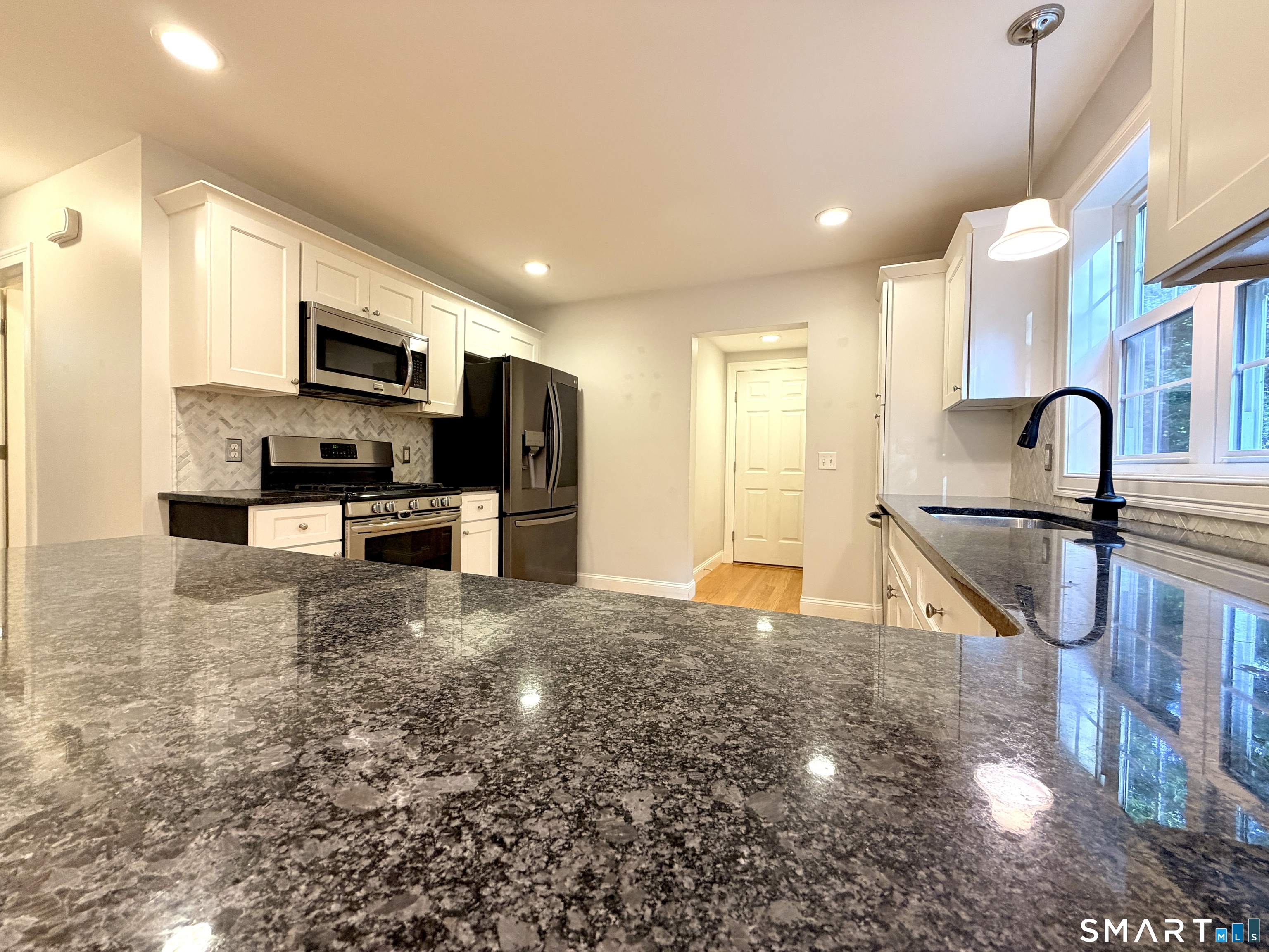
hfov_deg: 102.1
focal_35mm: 14
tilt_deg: -1.5
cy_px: 476
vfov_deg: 85.7
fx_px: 513
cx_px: 634
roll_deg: -0.6
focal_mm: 2.22
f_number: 2.2
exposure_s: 1/60
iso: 200
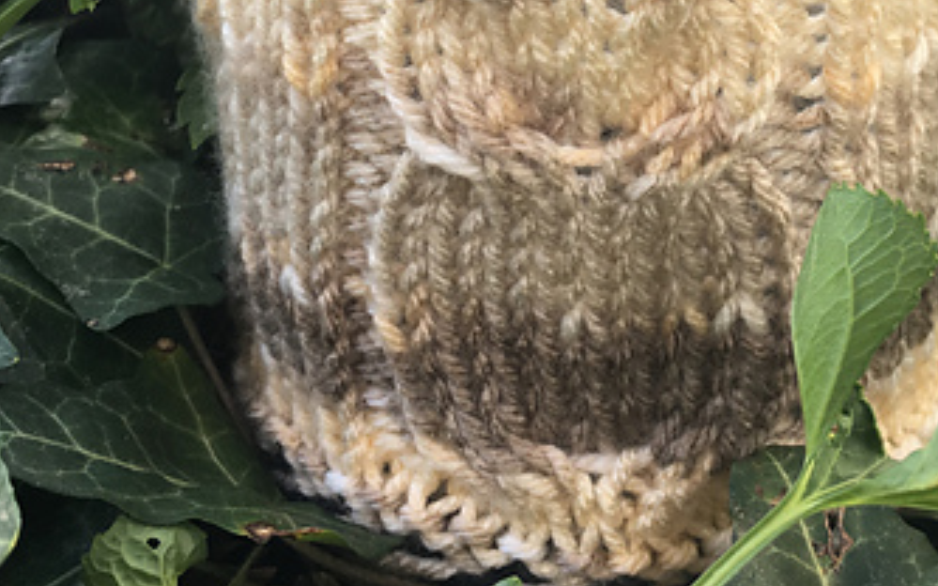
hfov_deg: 34.3
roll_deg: -1.7
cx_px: 617
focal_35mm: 59
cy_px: -17
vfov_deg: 21.1
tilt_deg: -21.4
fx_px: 1508
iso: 25
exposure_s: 1/60
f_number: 2.2
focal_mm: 4.15
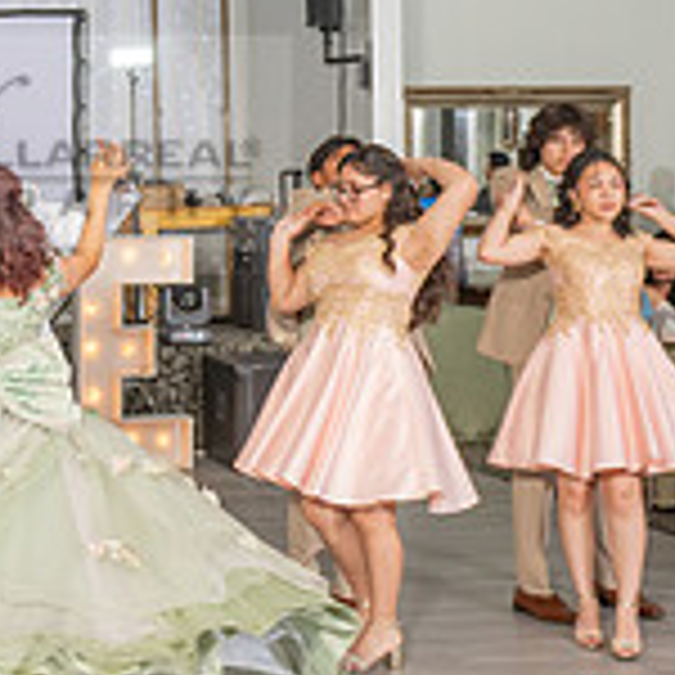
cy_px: 142
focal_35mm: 79
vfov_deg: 21.7
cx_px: -90
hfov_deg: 20.7
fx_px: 1743
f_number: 3.5
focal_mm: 24
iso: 500
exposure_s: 1/160
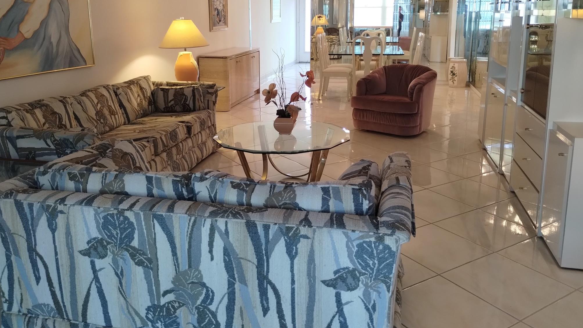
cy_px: 111
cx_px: 292
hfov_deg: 62.6
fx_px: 479
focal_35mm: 31
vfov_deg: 37.4
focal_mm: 4.27
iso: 400
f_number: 1.8
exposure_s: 1/30
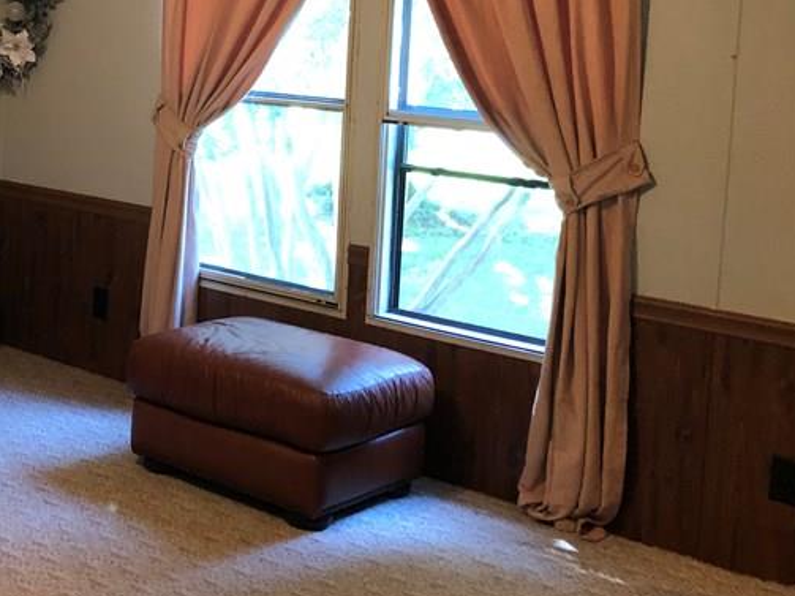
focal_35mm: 57
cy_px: 125
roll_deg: -1.5
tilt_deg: -5.5
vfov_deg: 25.2
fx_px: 1309
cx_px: 22
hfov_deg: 31.5
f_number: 1.8
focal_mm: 3.99
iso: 100
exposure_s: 1/15
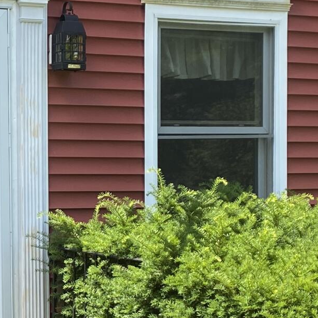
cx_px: -41
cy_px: 229
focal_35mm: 113
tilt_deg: -3.9
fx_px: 1174
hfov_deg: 15.0
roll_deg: +0.2
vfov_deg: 15.4
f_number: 1.8
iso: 32
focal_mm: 4.25
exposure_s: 1/747
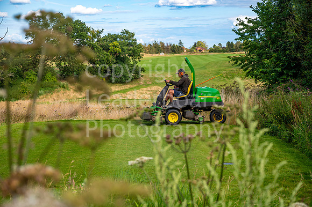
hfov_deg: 28.9
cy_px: 104
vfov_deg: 19.4
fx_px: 606
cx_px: 156
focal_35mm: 70
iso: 100
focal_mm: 70
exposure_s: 1/320
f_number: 5
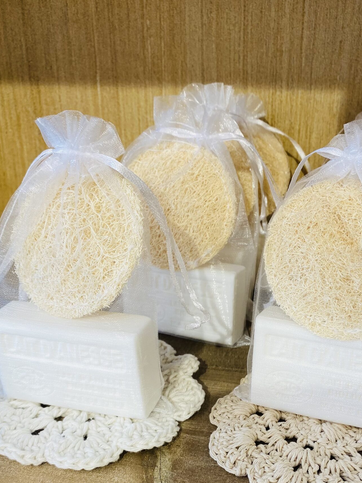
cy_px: 329
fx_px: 544
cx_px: 234
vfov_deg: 47.0
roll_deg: +0.9
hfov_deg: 36.5
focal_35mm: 39
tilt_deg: -26.9
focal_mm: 4.25
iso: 50
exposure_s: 1/100
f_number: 1.8
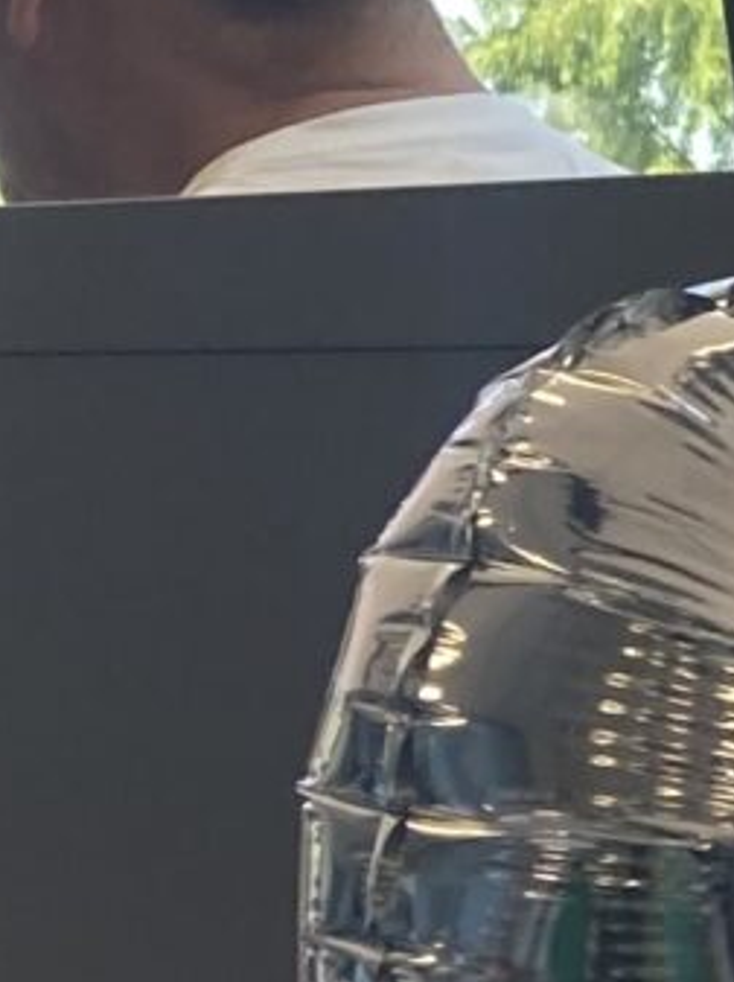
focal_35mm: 213
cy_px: 245
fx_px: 6033
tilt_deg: +3.2
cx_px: 2621
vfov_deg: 9.3
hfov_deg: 6.1
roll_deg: +1.3
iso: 32
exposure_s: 1/100
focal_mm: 3.99
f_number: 1.8
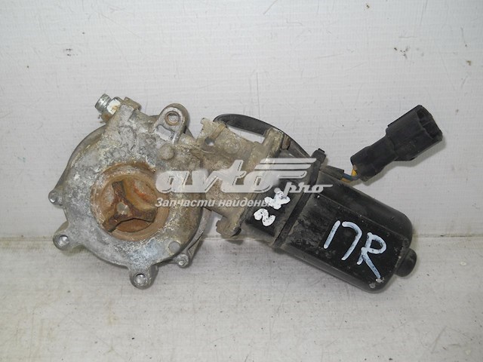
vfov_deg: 35.1
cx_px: 242
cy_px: 181
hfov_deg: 45.8
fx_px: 572
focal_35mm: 41
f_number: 5.5
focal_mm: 6.72
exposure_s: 1/30
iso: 80
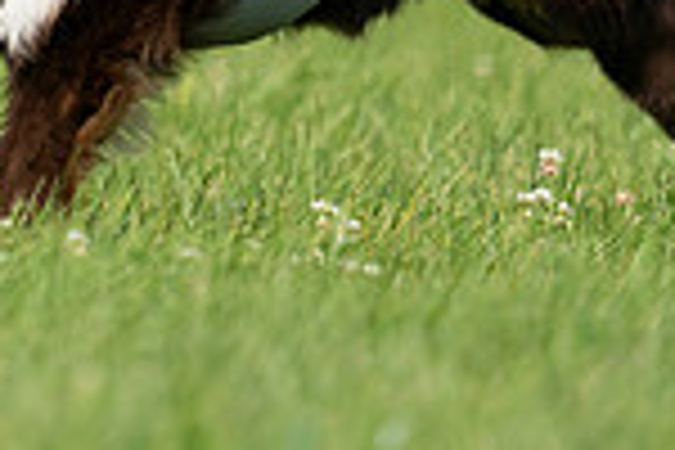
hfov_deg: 0.9
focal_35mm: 2179
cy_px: -241
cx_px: 130
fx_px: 40853
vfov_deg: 0.6
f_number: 6.3
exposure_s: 1/4000
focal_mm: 565
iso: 1000
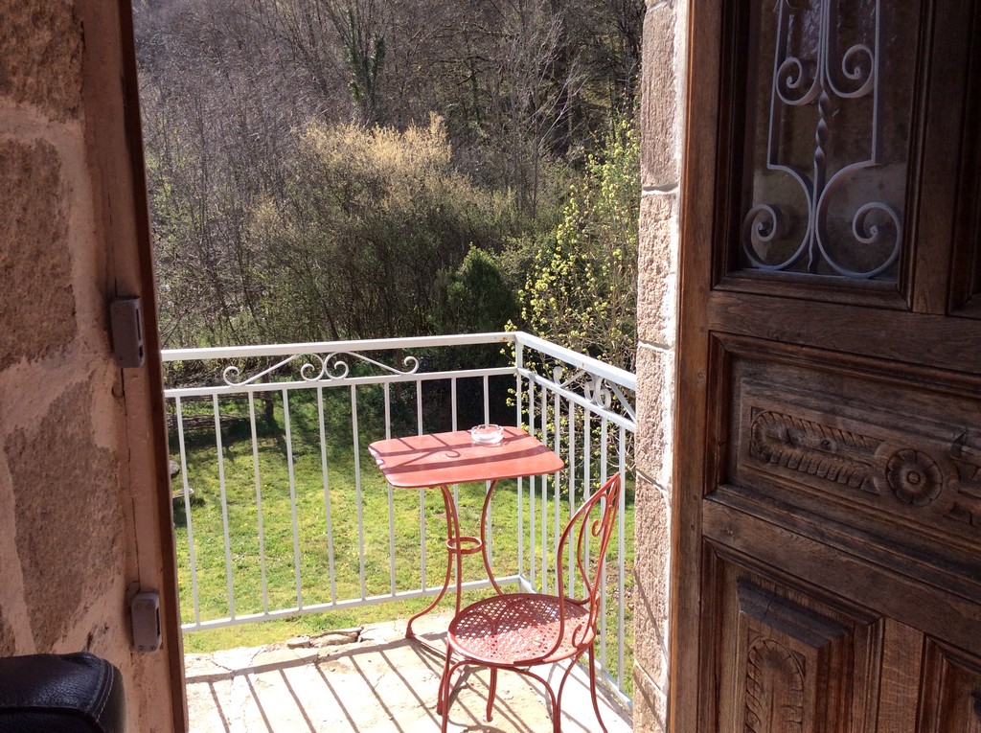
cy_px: 366
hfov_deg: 56.9
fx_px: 906
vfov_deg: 44.1
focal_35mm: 32
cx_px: 490
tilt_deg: -10.3
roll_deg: +0.9
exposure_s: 1/550
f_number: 2.4
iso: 32
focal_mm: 3.3
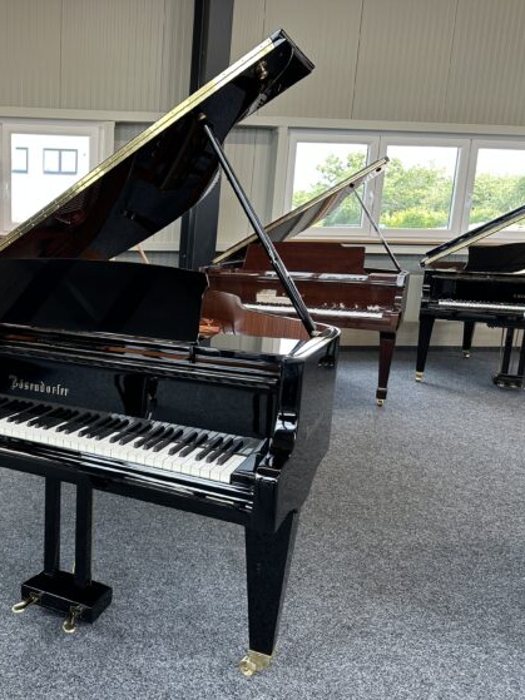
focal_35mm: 33
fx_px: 668
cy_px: 359
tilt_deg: -12.1
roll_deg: -1.2
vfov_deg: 55.4
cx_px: 66
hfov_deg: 40.2
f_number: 1.78
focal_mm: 6.86
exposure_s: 1/121
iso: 100
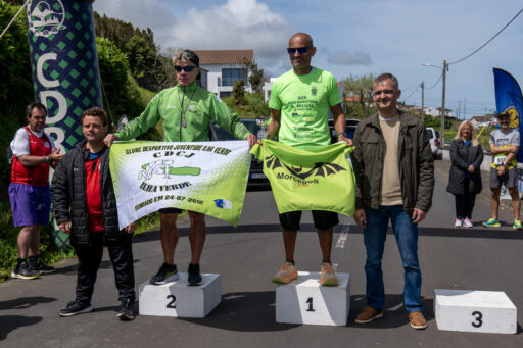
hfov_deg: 43.6
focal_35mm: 45
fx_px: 654
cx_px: 262
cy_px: 174
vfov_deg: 29.8
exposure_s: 1/2000
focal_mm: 45
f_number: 5.6
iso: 200
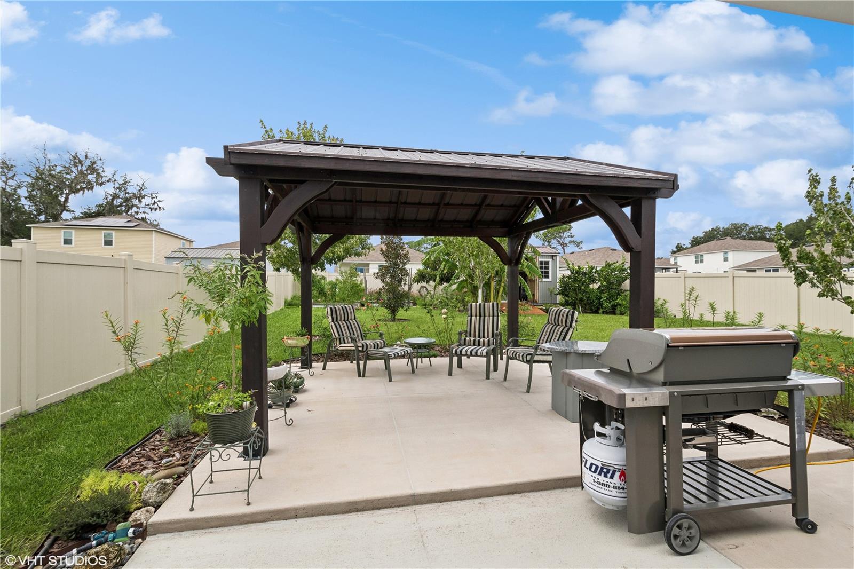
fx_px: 356
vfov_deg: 77.3
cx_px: 427
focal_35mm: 15
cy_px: 284
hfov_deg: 100.4
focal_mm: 10
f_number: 8
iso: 200
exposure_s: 1/640
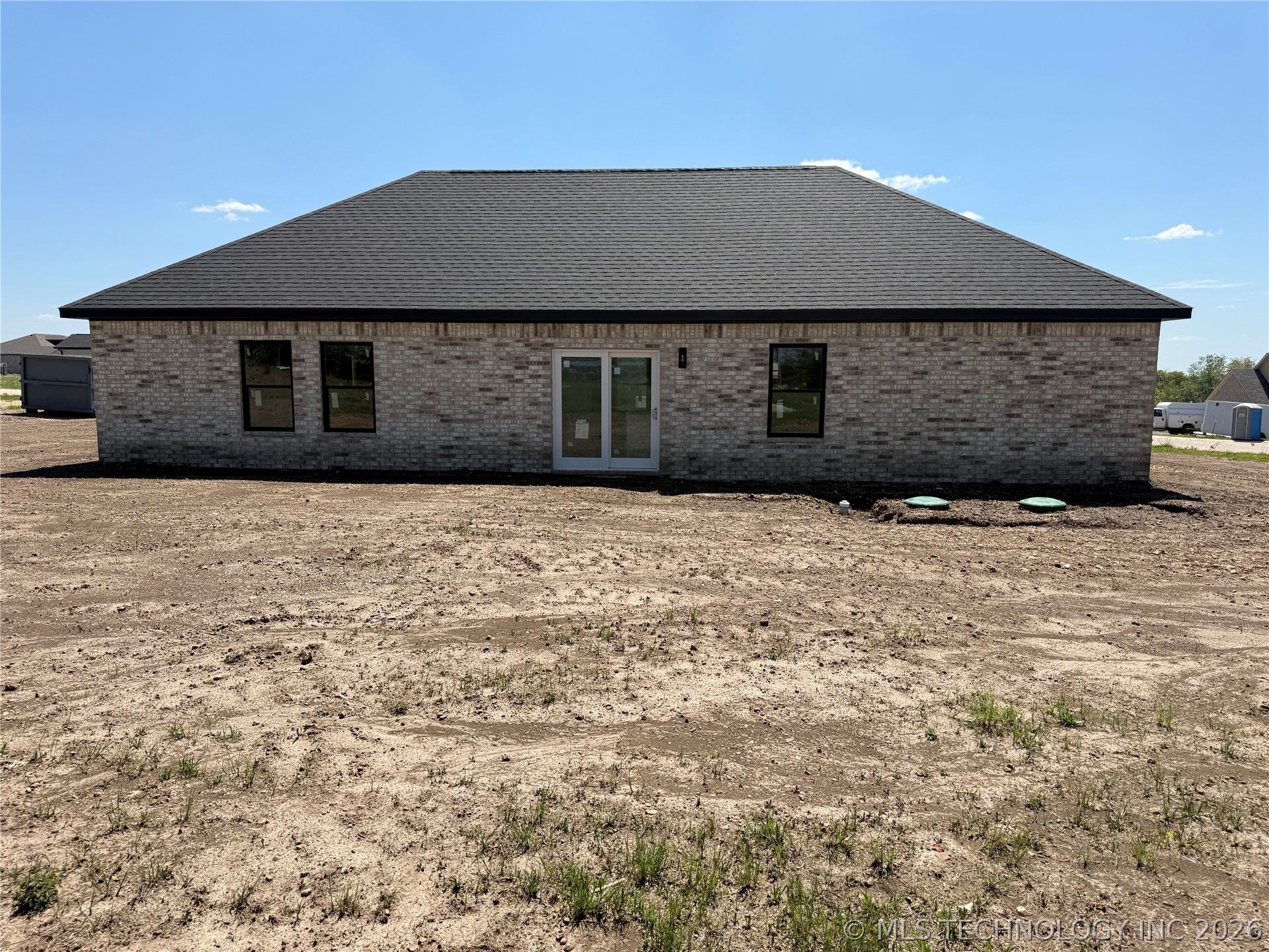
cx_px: 634
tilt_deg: -6.7
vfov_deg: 56.8
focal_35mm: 24
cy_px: 476
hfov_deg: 71.6
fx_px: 880
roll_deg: -0.8
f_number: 1.78
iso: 80
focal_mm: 6.76
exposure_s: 1/5319
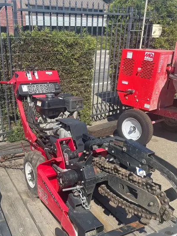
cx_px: 62
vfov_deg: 52.3
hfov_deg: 40.3
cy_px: 140
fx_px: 239
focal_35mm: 35
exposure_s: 1/2618
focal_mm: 4.2
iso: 32
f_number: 1.6
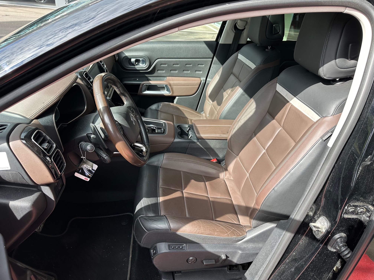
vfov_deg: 56.8
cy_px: 140
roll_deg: -7.0
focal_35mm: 24
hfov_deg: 71.6
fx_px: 259
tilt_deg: -29.8
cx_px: 187
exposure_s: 1/546
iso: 80
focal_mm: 6.86
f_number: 1.78
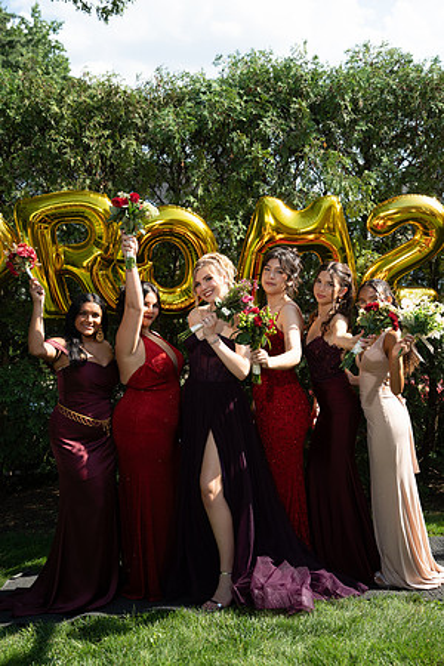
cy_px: 333
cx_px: 222
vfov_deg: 46.4
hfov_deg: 31.9
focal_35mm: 42
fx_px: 777
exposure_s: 1/250
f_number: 5
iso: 100
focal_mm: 42
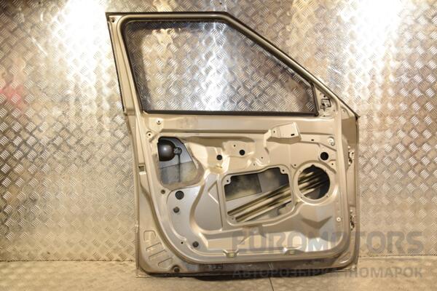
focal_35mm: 32
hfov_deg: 59.5
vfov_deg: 41.7
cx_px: 218
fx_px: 382
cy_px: 146
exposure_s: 1/200
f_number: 5
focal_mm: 21
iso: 800
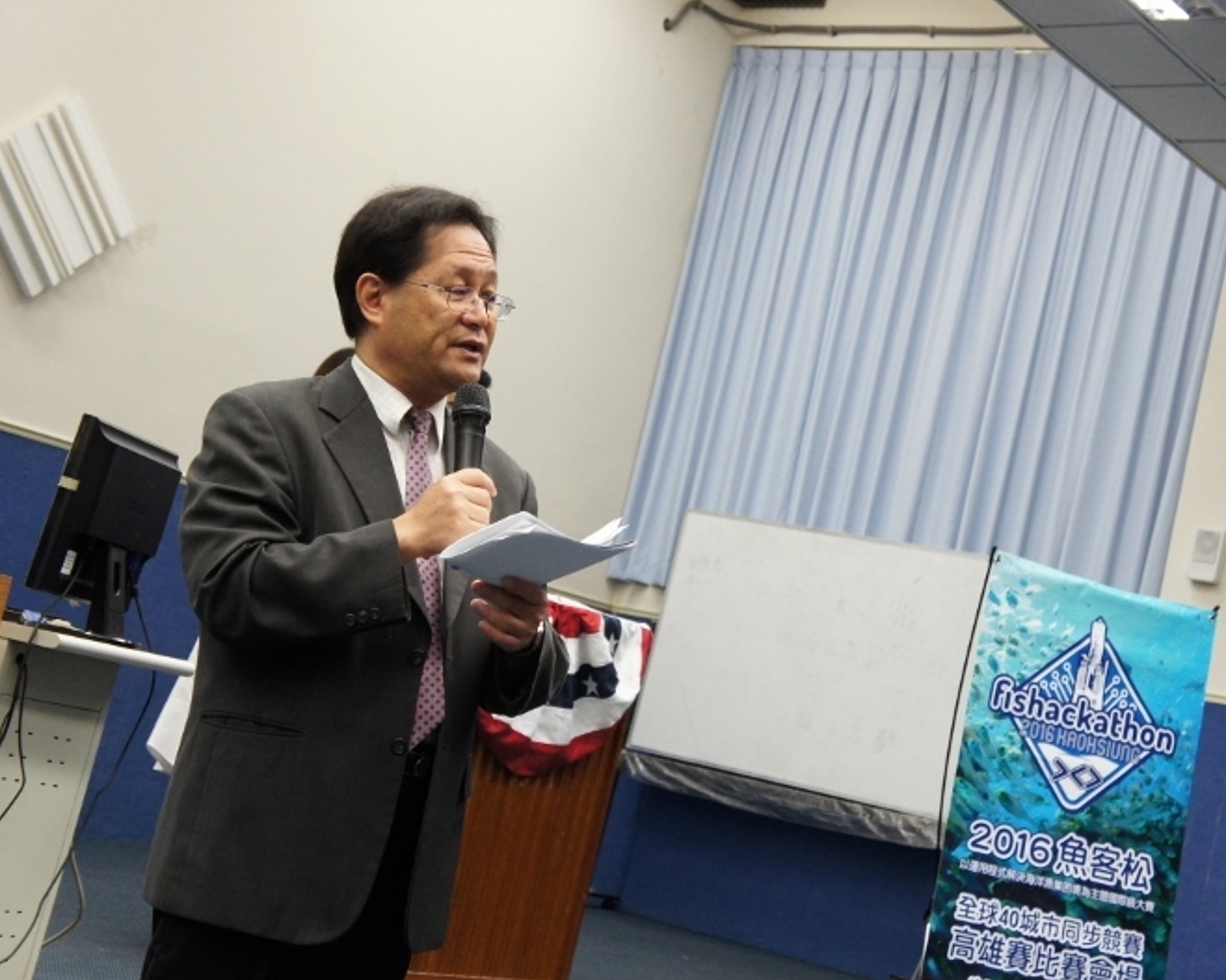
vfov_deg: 22.9
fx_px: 2415
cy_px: 487
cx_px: 709
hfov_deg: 28.4
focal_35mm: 67
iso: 1600
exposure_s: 1/100
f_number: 5.6
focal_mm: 39
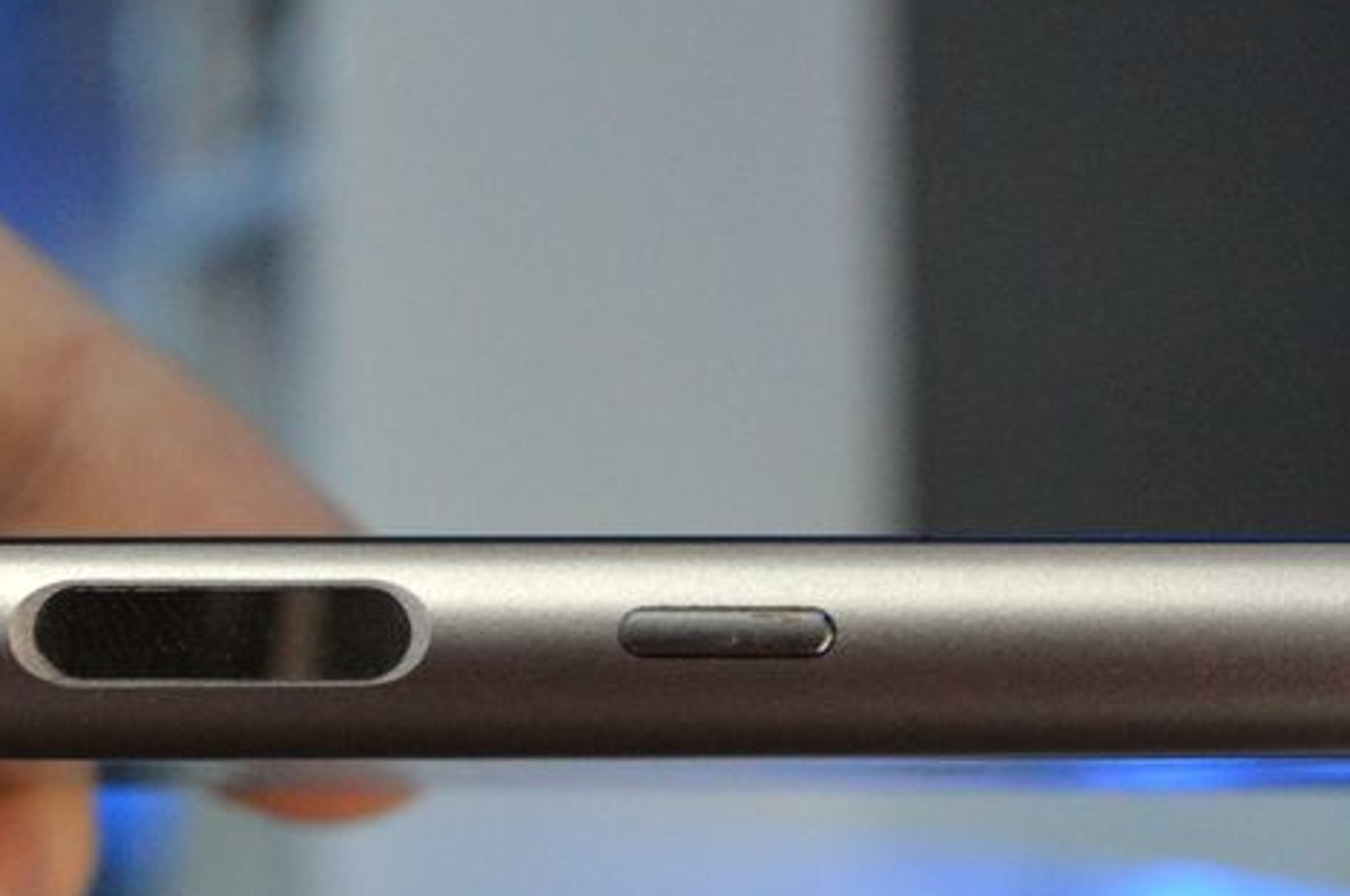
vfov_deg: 9.9
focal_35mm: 138
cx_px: 870
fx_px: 5168
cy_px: 699
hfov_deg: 14.9
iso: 3200
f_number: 10
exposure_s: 1/100
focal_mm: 36
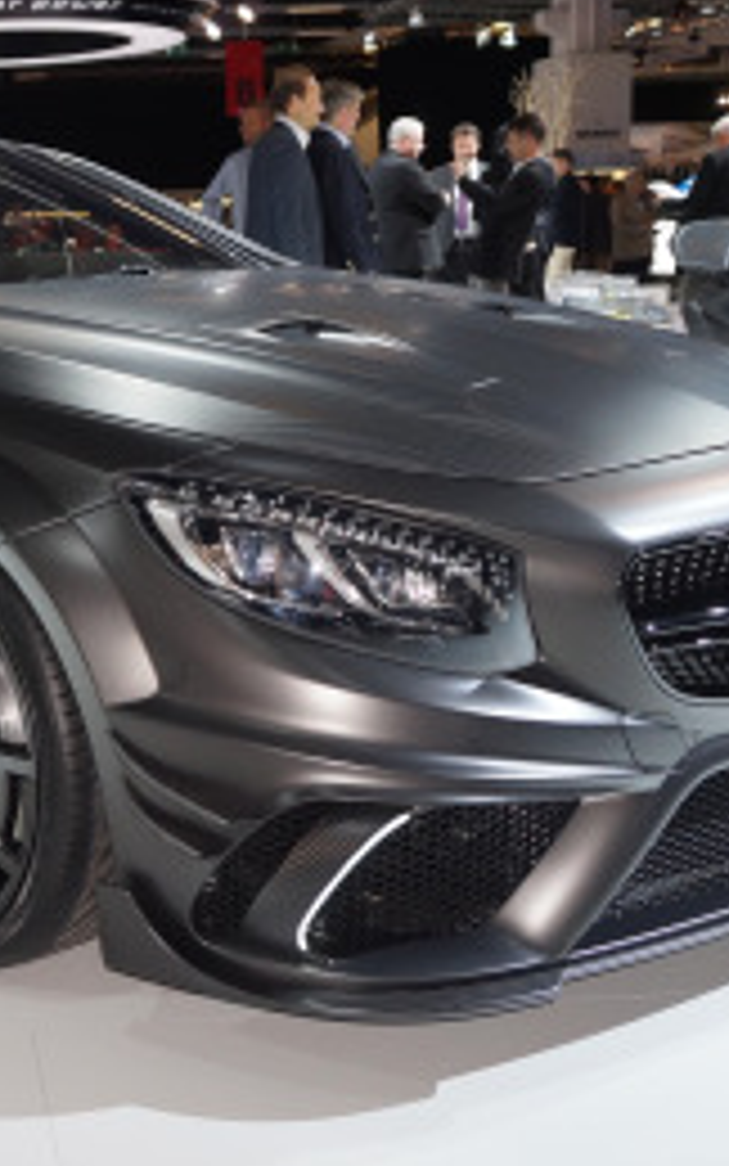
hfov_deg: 24.1
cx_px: -81
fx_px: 1589
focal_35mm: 50
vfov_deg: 40.2
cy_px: 482
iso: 400
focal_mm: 16
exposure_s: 1/100
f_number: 4
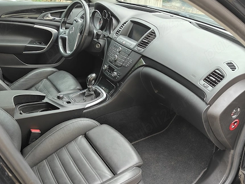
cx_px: 121
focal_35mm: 32
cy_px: 125
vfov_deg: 43.4
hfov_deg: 56.8
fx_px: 226
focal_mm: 6.06
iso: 250
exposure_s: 1/131
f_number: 1.6
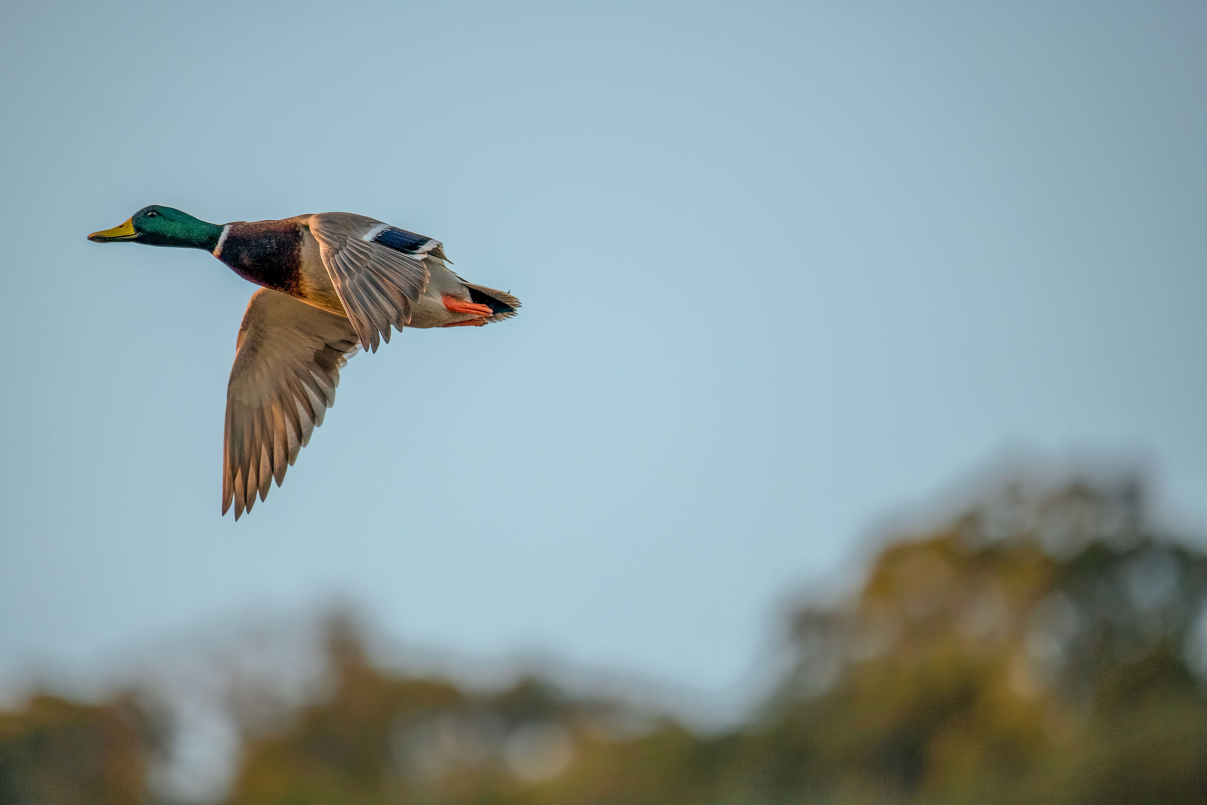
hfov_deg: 3.4
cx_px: 604
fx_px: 20115
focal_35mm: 600
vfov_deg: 2.3
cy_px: 402
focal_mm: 600
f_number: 6.3
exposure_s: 1/1600
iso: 1250
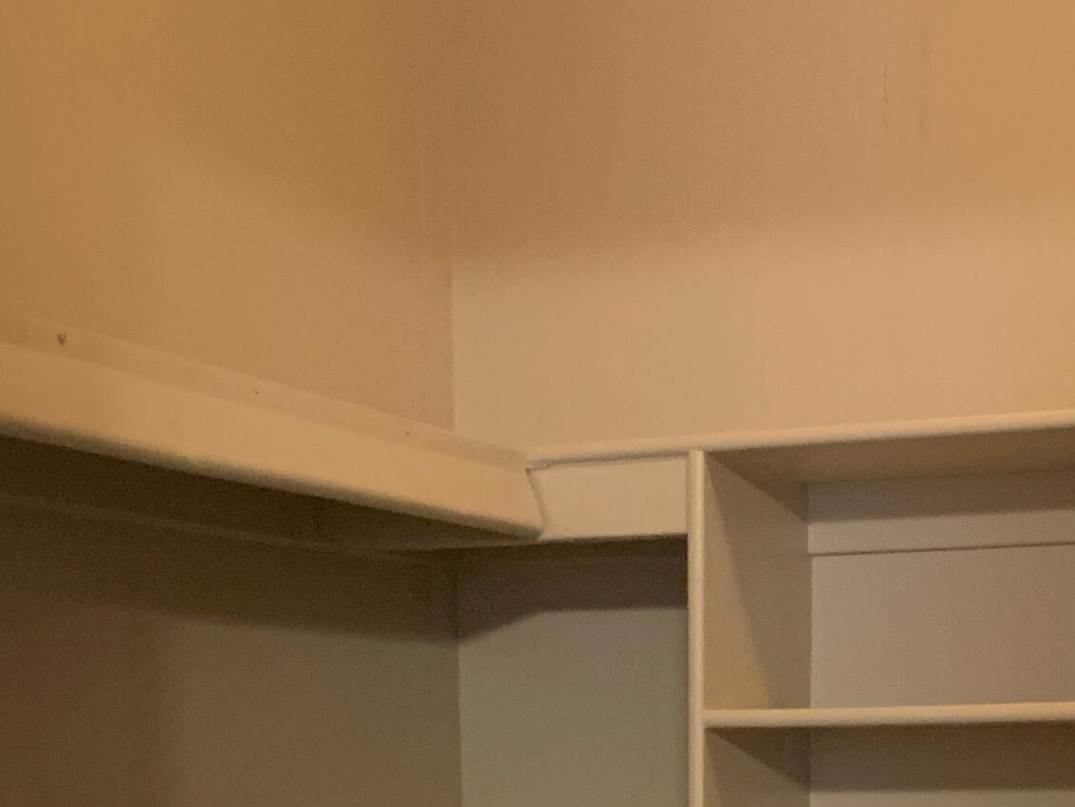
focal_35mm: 69
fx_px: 2143
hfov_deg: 28.1
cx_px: 582
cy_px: 1051
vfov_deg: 19.6
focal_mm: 4.25
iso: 320
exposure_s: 1/60
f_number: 1.8
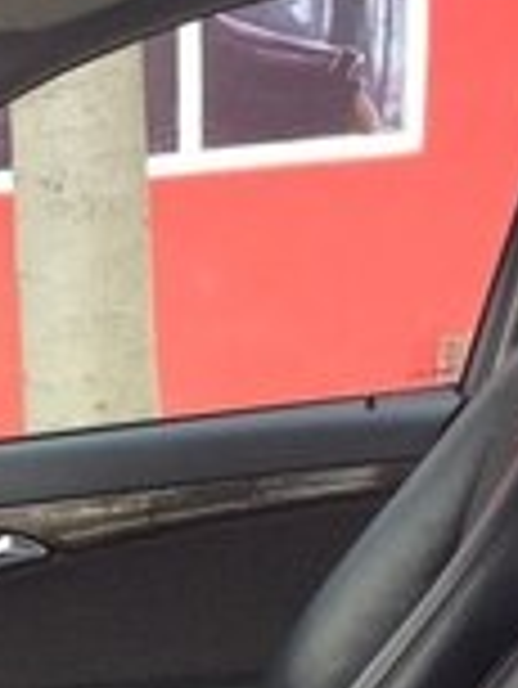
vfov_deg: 19.6
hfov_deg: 14.6
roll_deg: +5.5
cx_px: -275
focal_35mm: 94
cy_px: 836
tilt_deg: -19.0
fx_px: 1873
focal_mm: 4.15
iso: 50
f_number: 2.2
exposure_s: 1/33
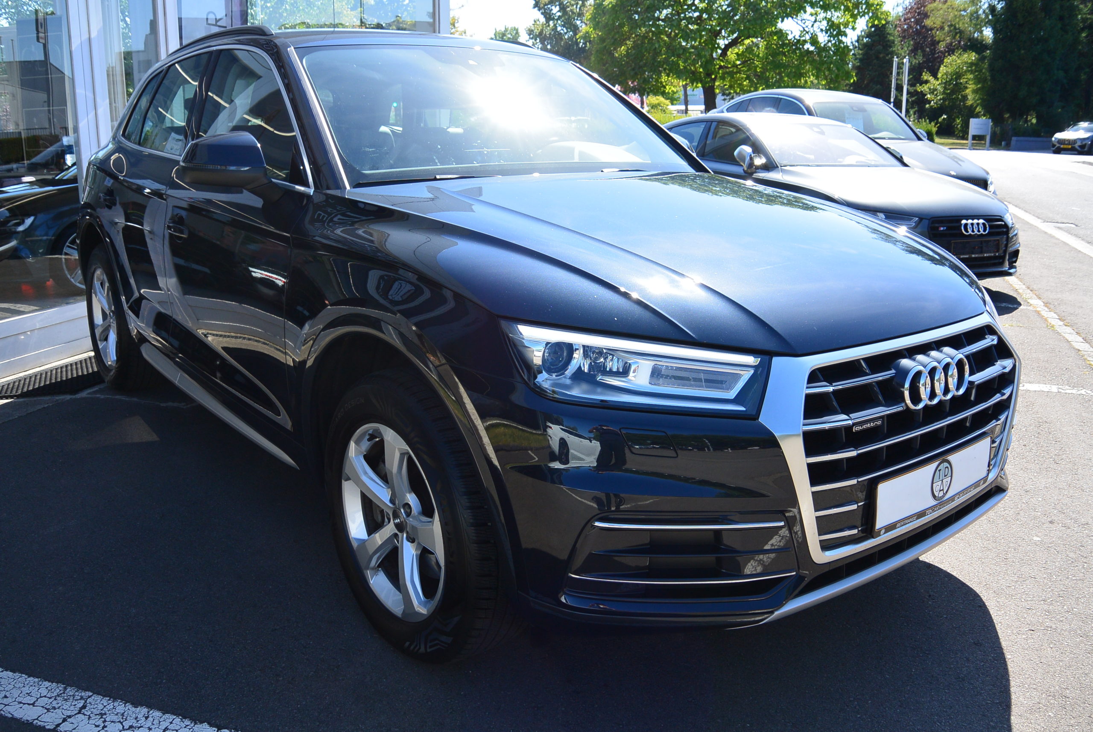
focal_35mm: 29
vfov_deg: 45.1
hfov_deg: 63.6
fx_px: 882
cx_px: 546
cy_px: 366
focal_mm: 11
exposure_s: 1/320
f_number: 4
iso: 100
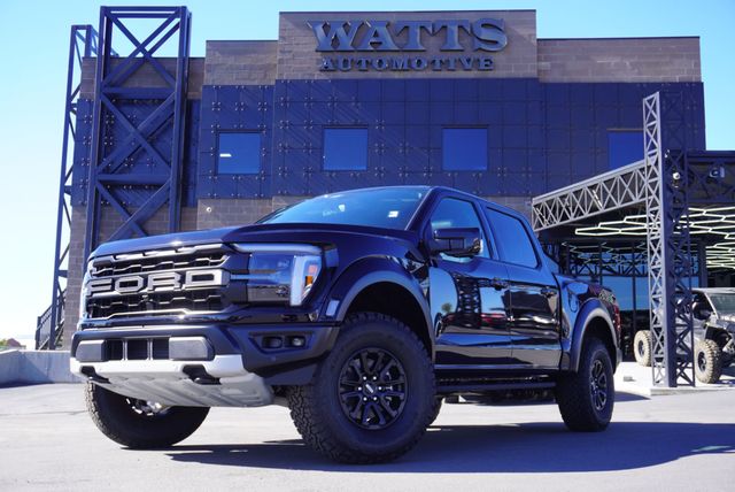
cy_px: 246
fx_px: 858
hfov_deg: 46.4
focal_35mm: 42
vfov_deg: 32.0
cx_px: 368
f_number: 6.3
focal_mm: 28
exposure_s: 1/100
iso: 100
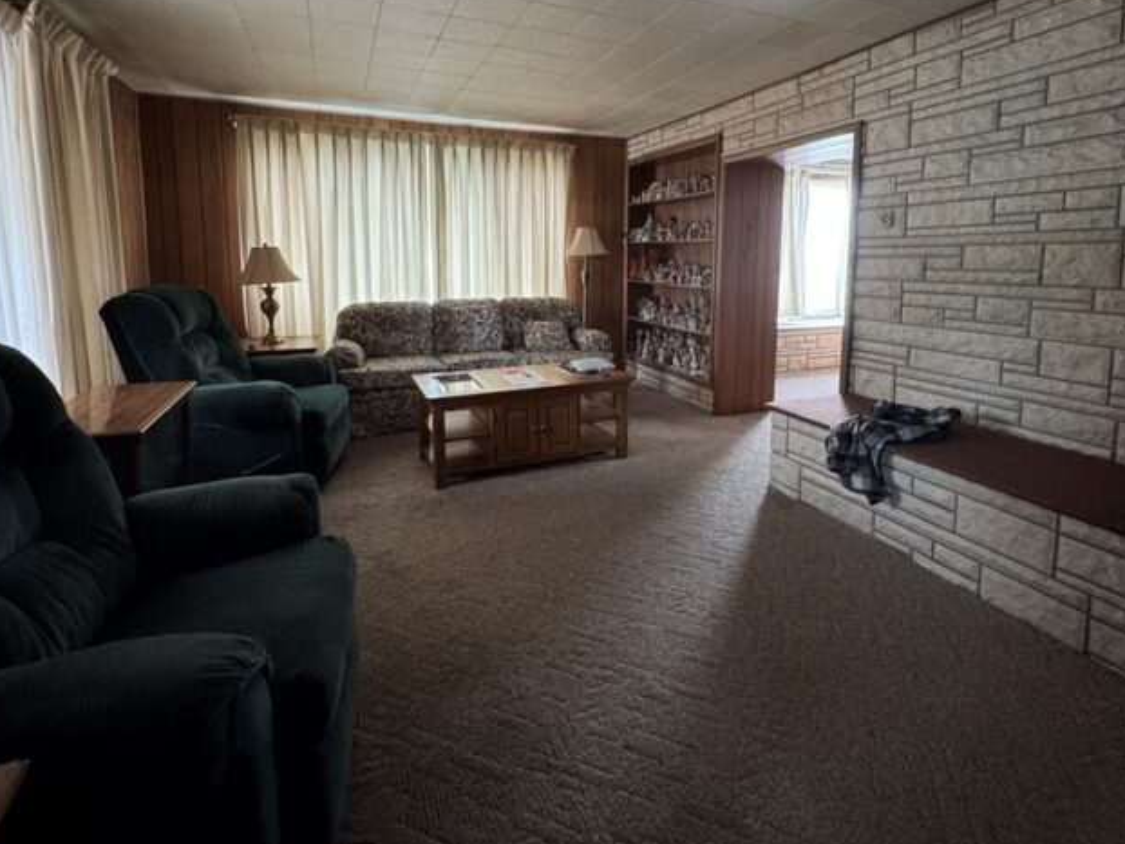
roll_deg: -0.1
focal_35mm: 18
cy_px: 314
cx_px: 584
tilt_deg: -6.5
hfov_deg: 87.7
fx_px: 585
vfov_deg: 70.4
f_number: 2.2
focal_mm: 2.22
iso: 500
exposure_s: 1/60
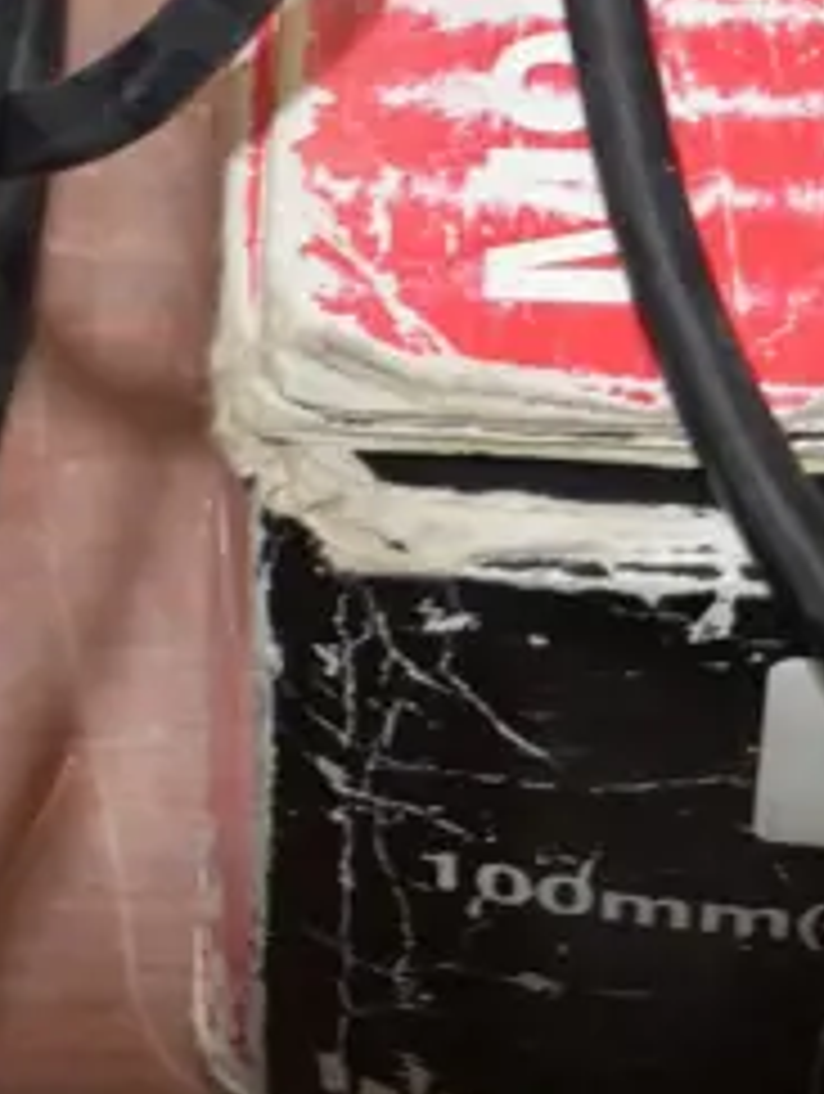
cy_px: -815
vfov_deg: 8.7
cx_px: 844
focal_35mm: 219
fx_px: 6933
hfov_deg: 6.8
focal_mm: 26
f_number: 5.3
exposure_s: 1/60
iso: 640
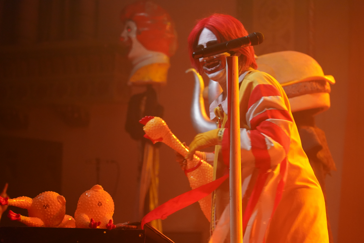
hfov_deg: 20.6
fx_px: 1001
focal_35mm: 99
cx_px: 182
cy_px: 122
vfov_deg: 13.8
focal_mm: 99
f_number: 4
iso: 6400
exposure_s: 1/160
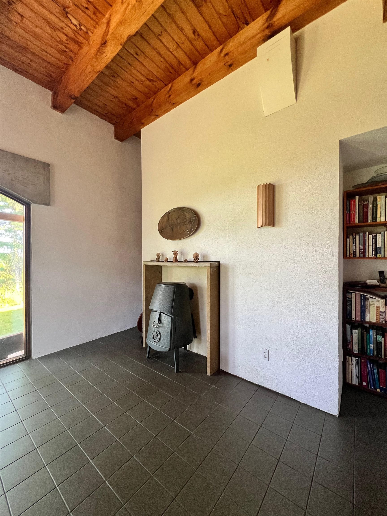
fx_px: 194
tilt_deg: -1.0
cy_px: 258
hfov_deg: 89.9
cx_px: 194
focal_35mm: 13
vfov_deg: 106.2
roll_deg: -0.3
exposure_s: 1/98
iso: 250
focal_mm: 1.57
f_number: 1.8
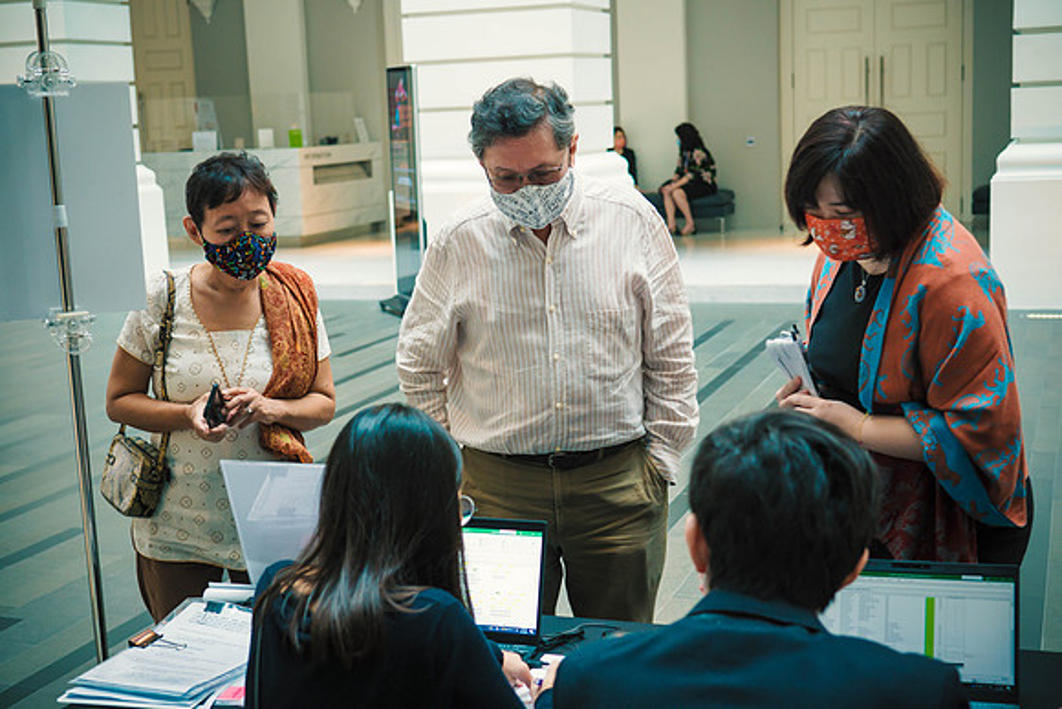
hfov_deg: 38.9
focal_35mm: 51
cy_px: 354
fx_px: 1504
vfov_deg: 26.5
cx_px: 531
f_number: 2.2
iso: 400
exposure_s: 1/80
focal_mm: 24
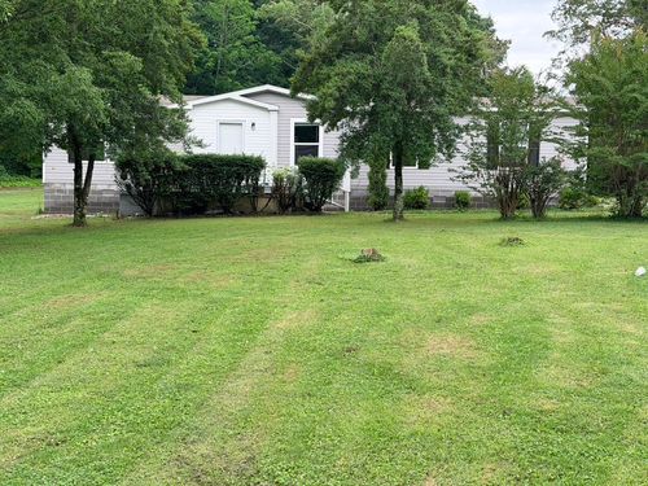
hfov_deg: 39.7
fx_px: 899
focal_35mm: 48
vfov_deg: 30.3
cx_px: 324
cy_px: 243
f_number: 1.78
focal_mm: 6.76
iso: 80
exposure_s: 1/669
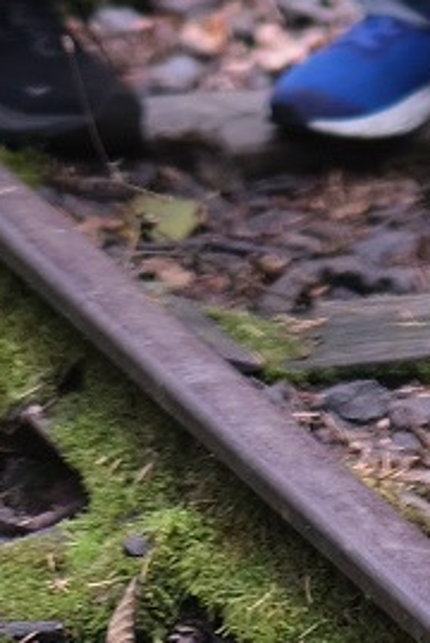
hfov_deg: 2.5
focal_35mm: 554
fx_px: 9900
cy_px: -1123
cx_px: 45
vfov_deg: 3.6
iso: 160
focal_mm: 56
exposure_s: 1/85
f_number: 1.2
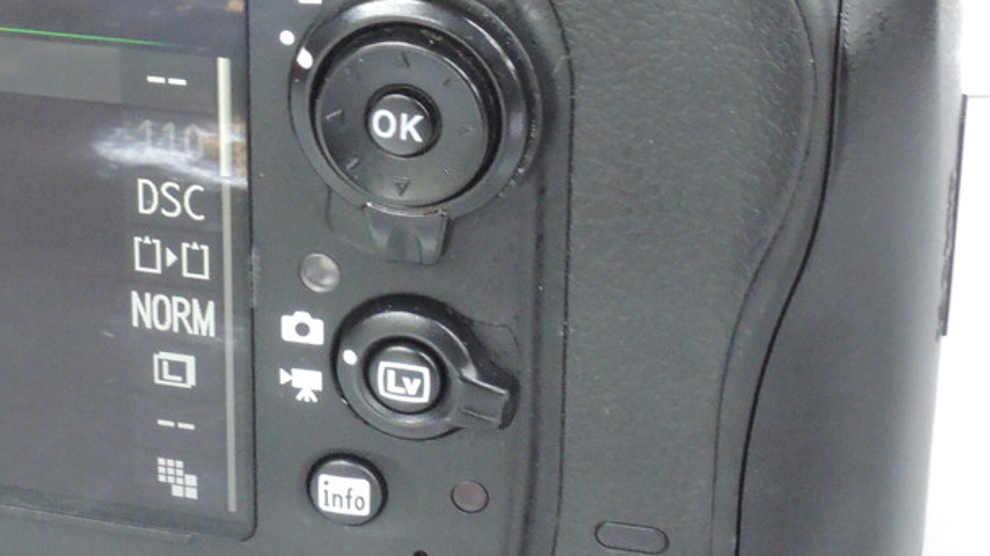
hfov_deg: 21.8
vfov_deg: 12.3
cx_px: 220
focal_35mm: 97
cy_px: -44
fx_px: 2546
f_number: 7.3
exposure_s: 1/15
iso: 1600
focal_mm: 9.6
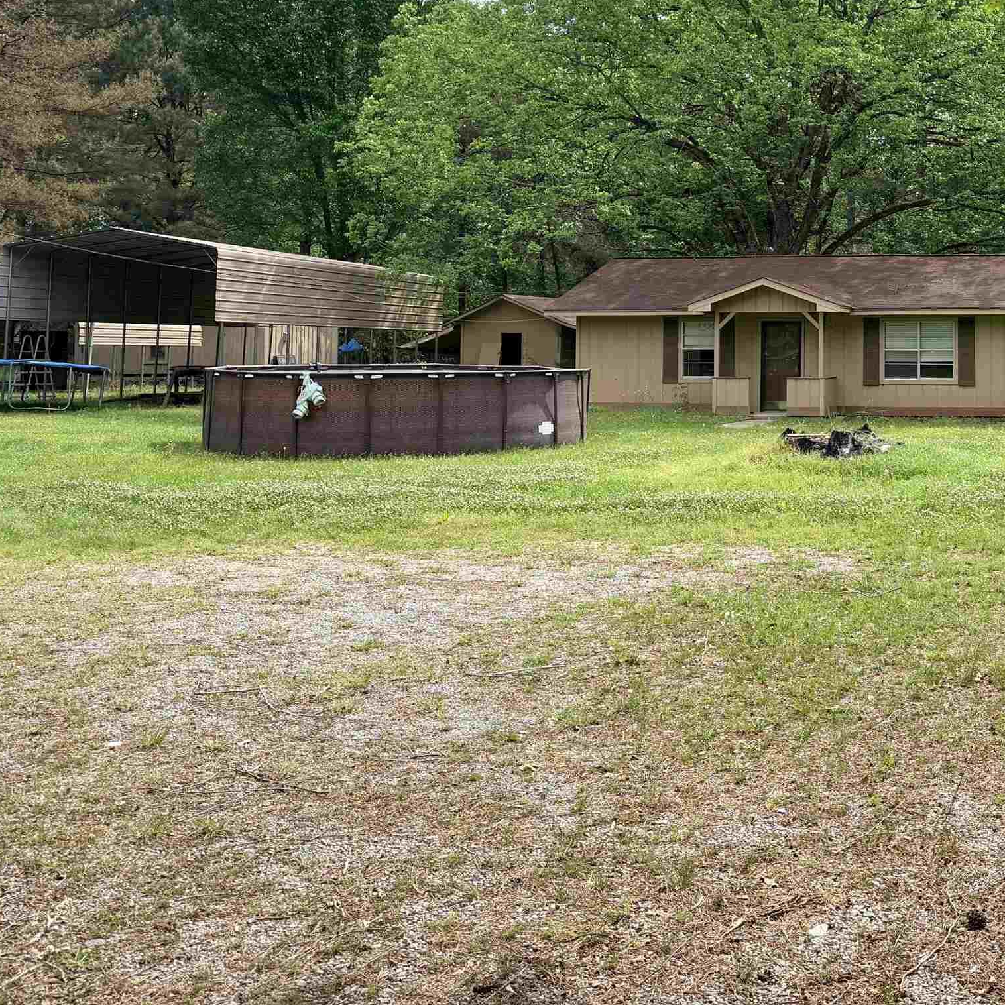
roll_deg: +0.1
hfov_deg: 37.2
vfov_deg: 38.3
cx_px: 862
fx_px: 1412
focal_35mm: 43
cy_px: 263
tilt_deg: +2.7
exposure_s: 1/2370
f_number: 1.78
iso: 100
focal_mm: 6.76
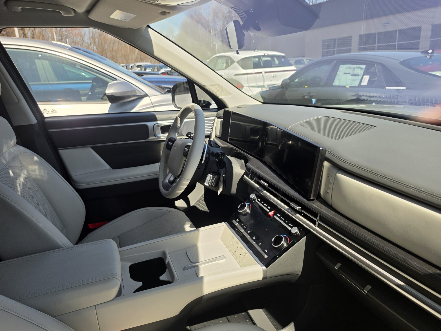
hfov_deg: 71.6
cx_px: 221
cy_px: 163
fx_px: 306
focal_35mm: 24
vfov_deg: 56.8
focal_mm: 6.5
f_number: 1.4
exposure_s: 1/4055
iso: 64
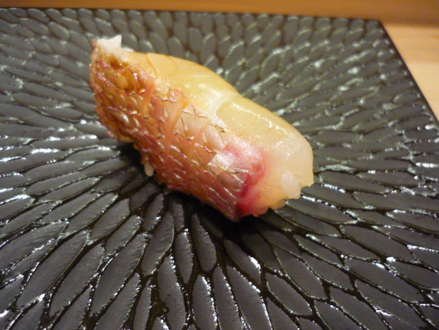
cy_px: 165
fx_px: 419
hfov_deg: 55.4
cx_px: 220
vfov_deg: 42.9
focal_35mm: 33
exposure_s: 1/20
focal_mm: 5.5
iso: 400
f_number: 2.8
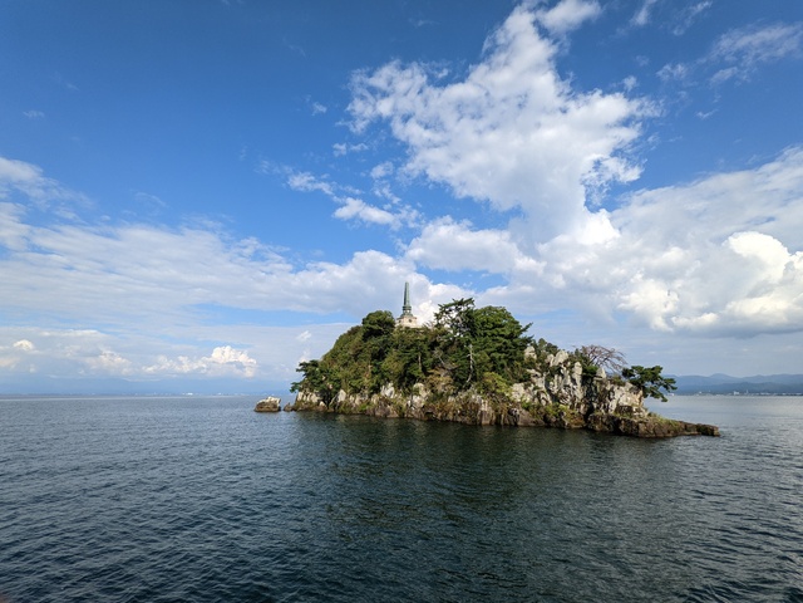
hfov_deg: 94.5
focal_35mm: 16
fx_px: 371
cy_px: 302
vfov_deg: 78.1
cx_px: 402
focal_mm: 2.22
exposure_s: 1/1422
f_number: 2.2
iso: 36
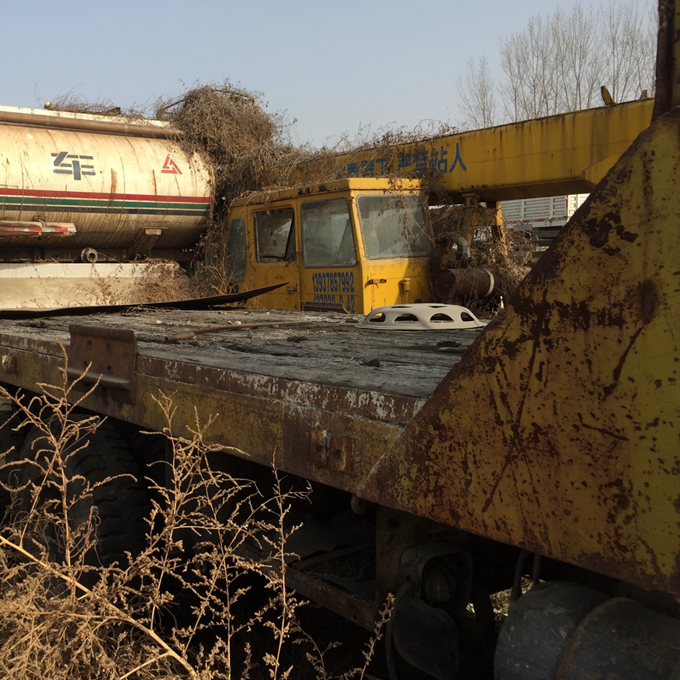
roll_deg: +0.7
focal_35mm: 35
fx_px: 778
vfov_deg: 47.2
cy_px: 340
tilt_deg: -5.7
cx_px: 217
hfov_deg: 46.4
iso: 32
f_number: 2.2
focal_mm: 4.15
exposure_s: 1/1319
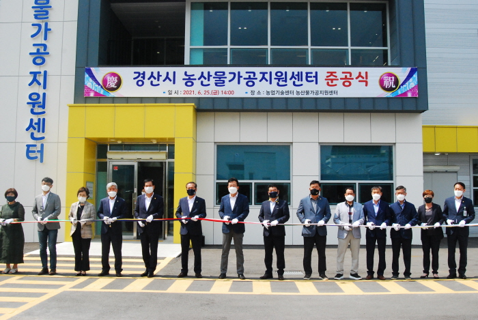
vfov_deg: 37.0
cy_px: 160
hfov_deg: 53.1
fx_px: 479
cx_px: 239
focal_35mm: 36
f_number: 11
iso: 1250
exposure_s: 1/1000
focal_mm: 24
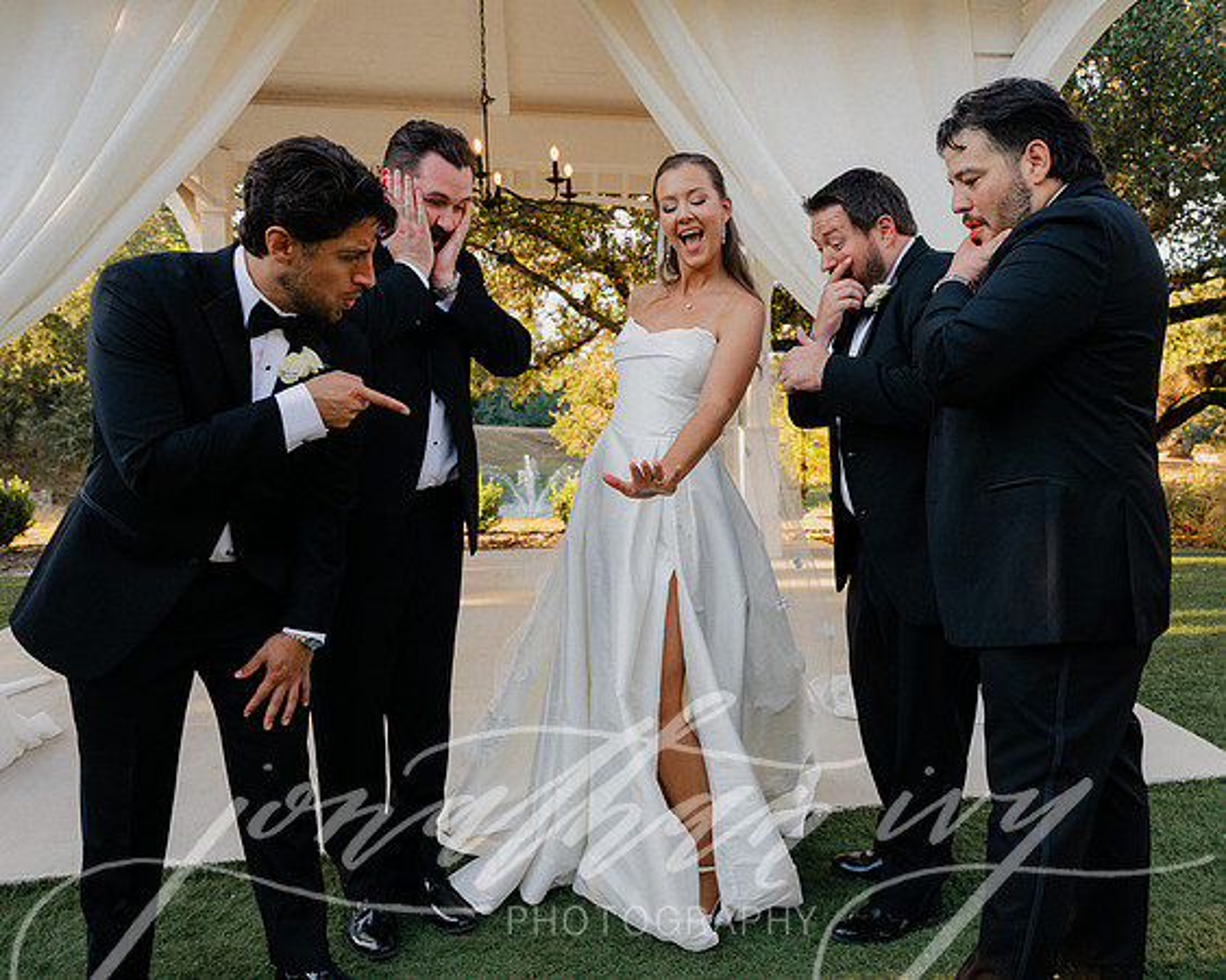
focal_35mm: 27
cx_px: 718
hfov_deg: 63.6
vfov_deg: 53.1
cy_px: 490
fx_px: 980
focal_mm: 24
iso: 400
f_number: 4.5
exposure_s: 1/250
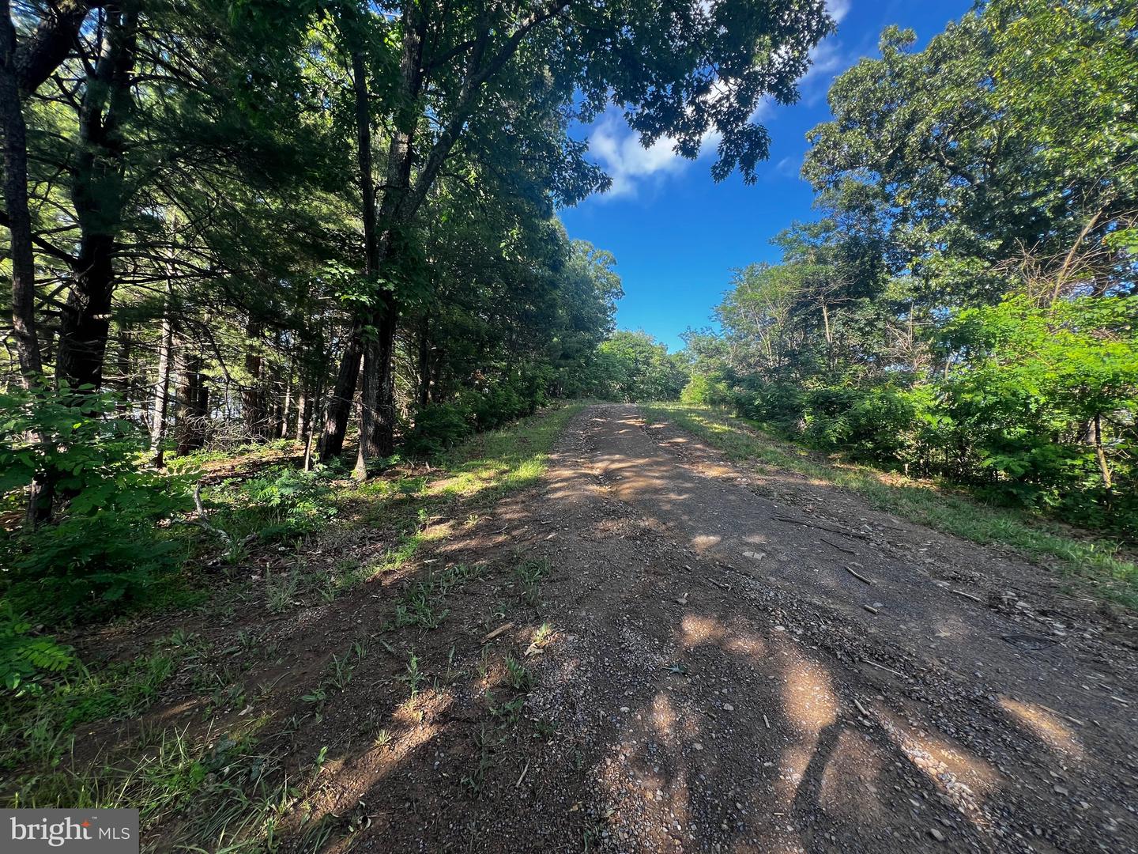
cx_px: 569
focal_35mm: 13
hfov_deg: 106.2
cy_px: 427
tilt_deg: +3.6
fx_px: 427
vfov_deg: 89.9
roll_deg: -3.3
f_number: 1.8
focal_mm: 1.57
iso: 32
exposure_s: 1/145
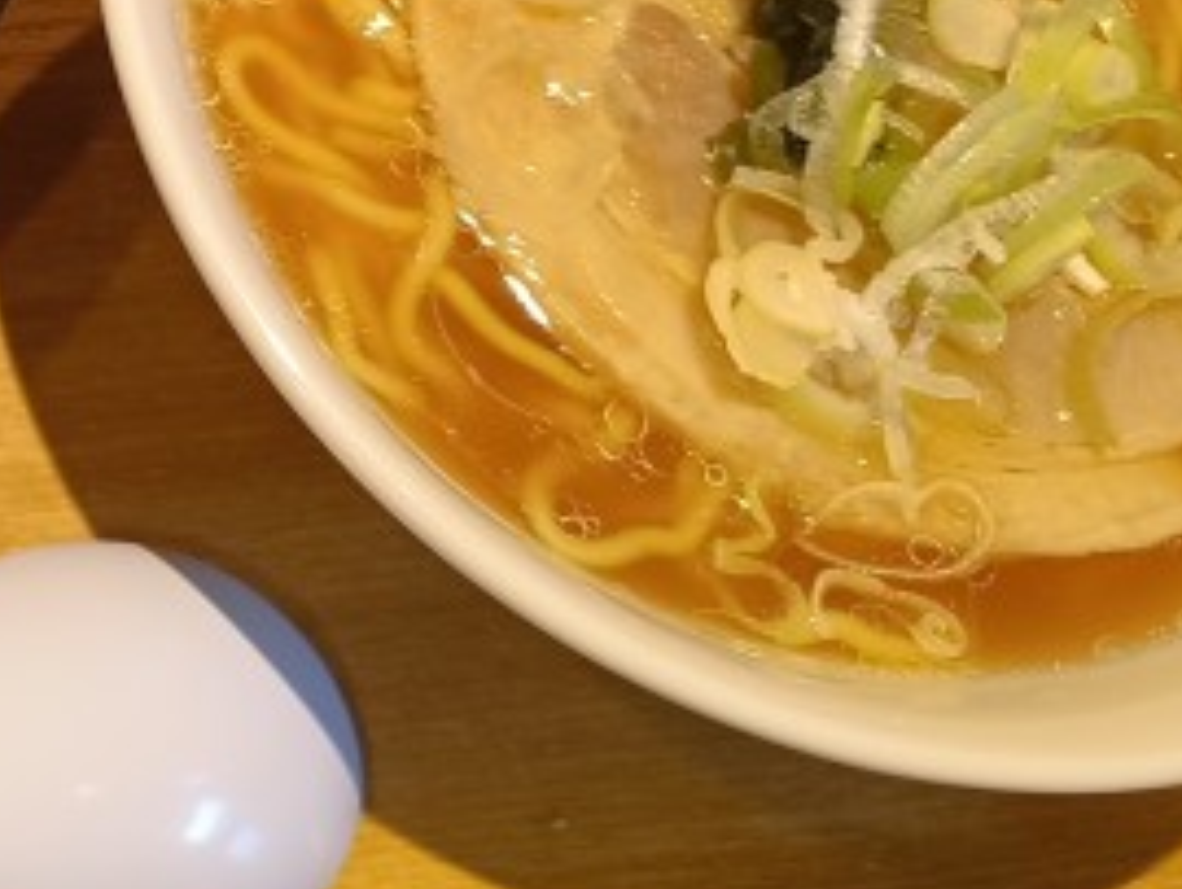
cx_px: -744
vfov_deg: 15.6
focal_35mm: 91
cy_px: -232
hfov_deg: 18.3
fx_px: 3110
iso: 1114
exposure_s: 1/100
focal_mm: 6.14
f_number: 1.65
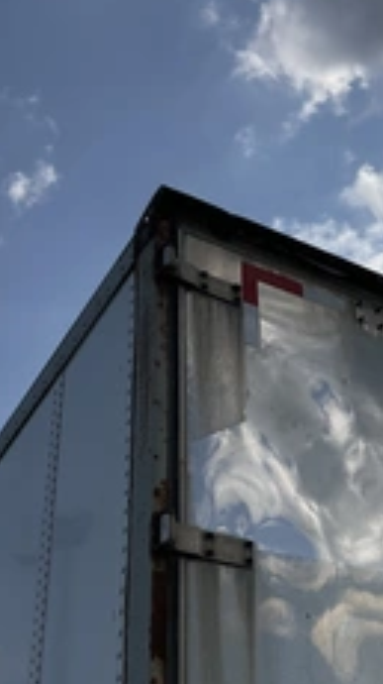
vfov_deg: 37.7
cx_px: 460
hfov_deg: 20.4
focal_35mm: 55
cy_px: 425
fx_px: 995
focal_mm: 3
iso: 25
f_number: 1.8
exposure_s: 1/5263
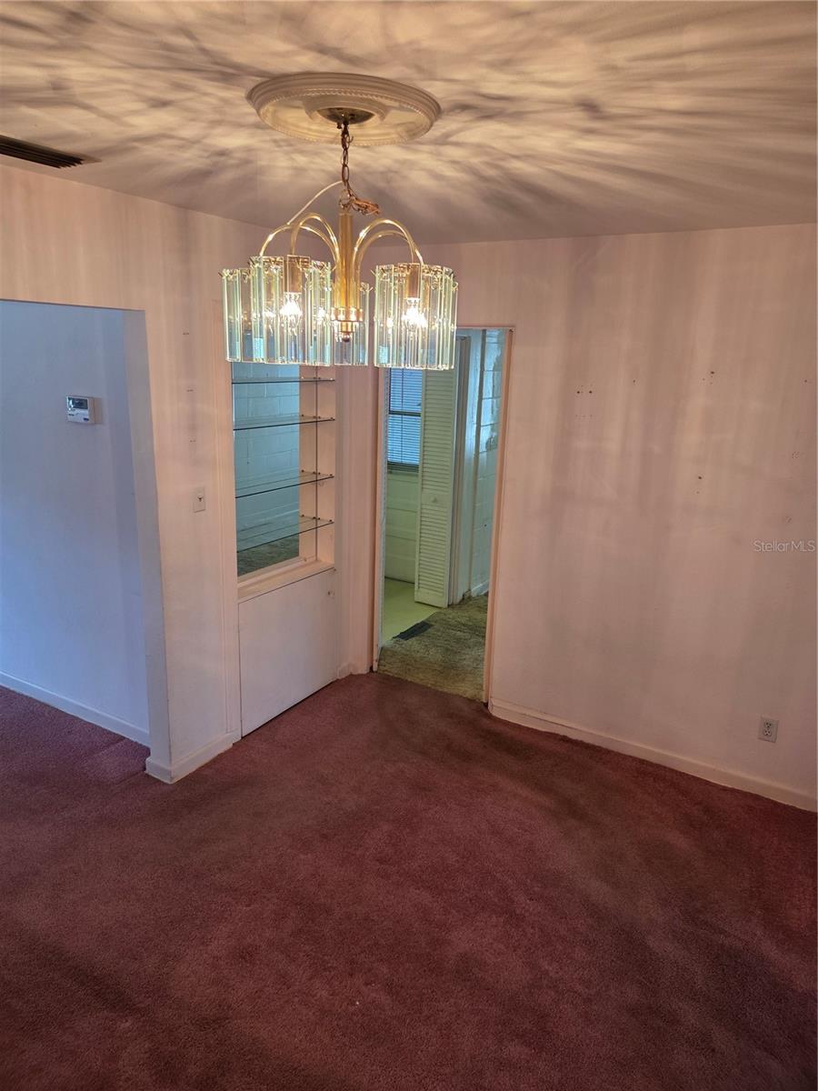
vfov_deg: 73.9
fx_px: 725
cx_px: 409
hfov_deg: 58.9
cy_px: 546
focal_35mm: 23
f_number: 1.8
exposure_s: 1/120
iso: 200
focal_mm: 5.4
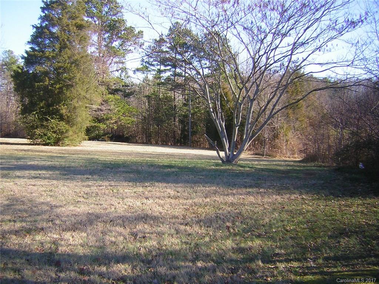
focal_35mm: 36
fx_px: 394
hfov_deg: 51.4
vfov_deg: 39.7
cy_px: 142
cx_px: 190
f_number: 2.6
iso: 50
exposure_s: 1/285
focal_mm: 4.7
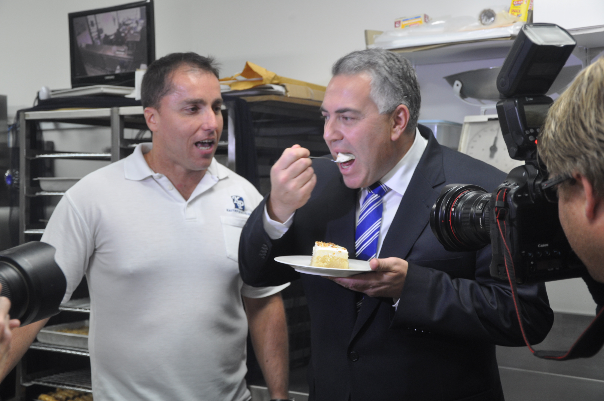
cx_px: 302
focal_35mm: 52
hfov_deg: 37.9
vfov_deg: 25.7
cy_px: 200
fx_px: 880
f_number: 5
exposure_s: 1/25
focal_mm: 35
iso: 400
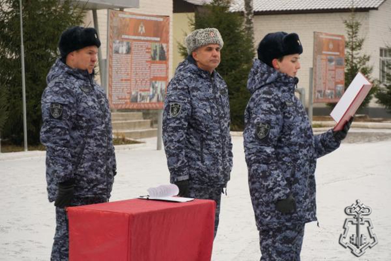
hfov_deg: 15.7
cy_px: 130
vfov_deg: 10.5
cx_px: 196
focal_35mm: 130
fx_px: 1417
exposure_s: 1/160
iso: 320
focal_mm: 87
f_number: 5.6
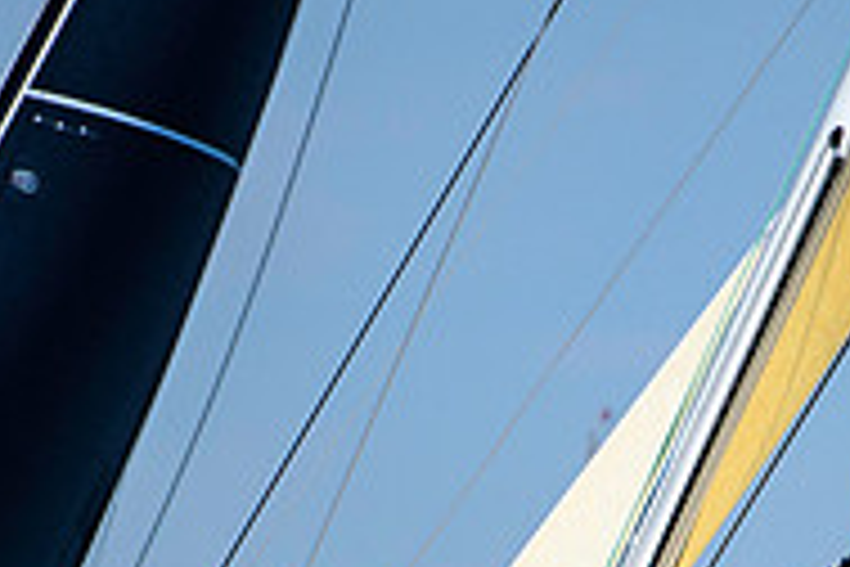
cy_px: 857
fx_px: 45495
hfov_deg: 1.1
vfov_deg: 0.7
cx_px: 351
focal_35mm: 1927
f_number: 5
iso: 400
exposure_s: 1/4000
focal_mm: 400
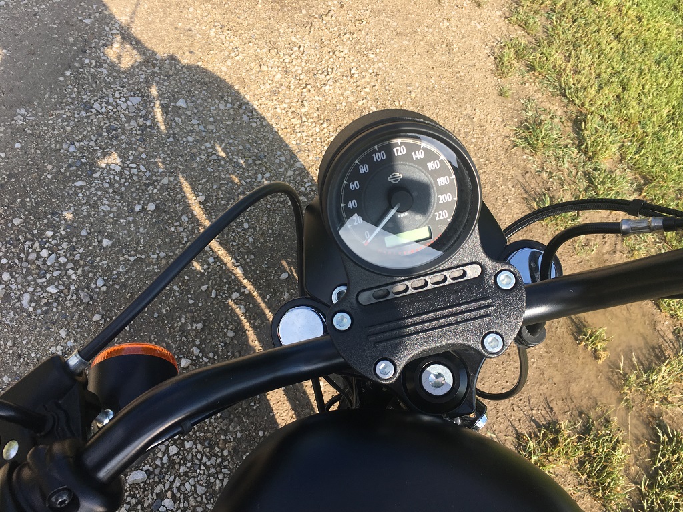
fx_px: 572
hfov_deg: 61.7
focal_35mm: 29
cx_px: 342
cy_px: 256
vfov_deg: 48.2
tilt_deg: -54.6
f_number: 2.2
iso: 25
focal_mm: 4.15
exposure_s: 1/635
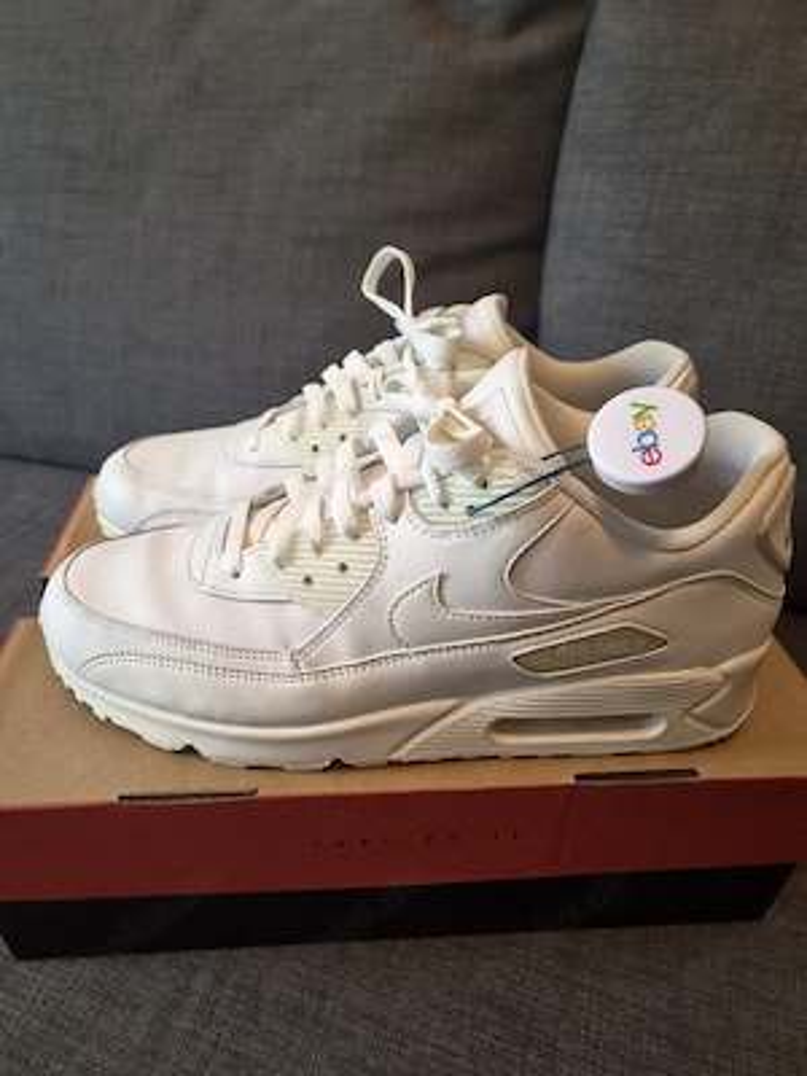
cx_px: 404
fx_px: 715
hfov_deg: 58.9
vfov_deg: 73.9
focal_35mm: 23
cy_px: 538
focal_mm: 5.4
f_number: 1.8
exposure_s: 1/100
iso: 500
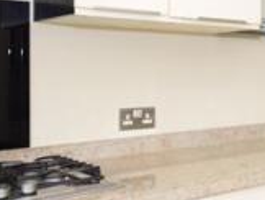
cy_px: 60
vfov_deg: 21.9
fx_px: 513
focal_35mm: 67
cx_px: 348
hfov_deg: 24.9
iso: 100
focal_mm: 11.5
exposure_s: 1/40
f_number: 5.6
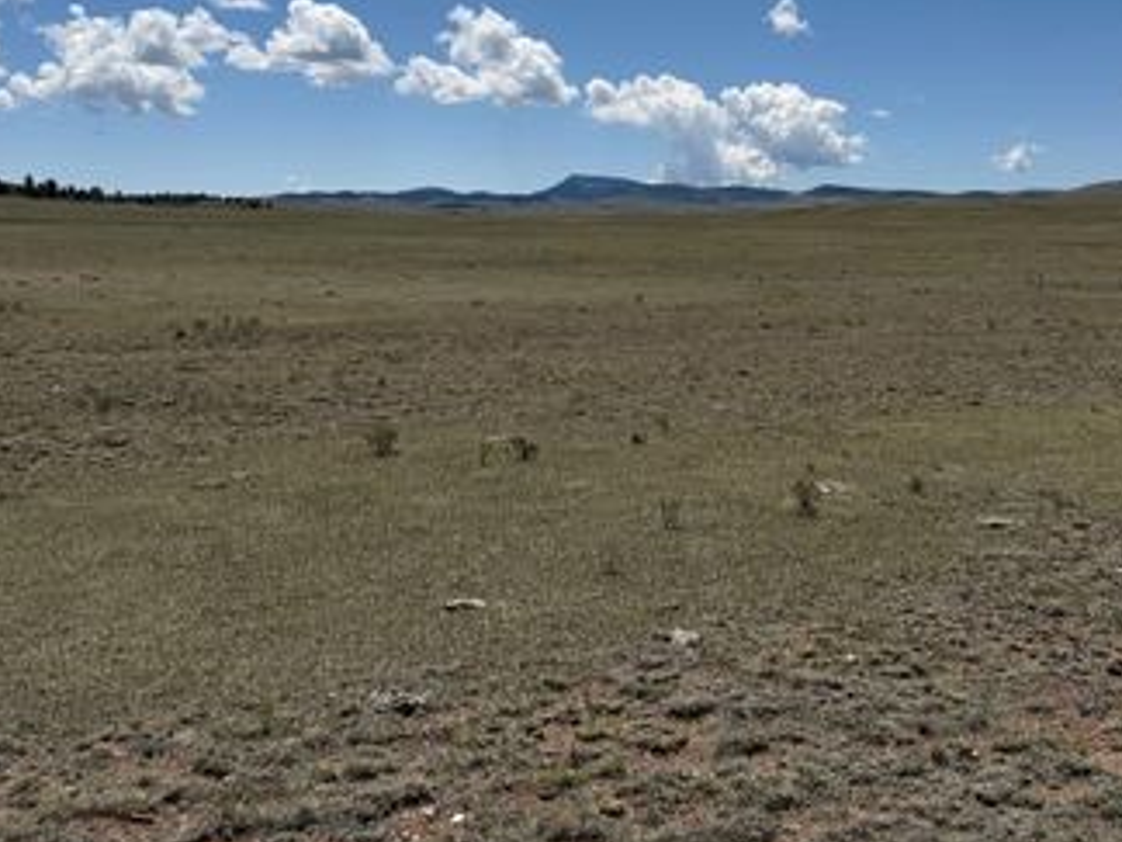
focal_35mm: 37
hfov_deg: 49.8
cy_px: 258
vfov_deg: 38.1
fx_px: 1199
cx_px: 682
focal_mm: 6.76
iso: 80
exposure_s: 1/9091
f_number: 1.78
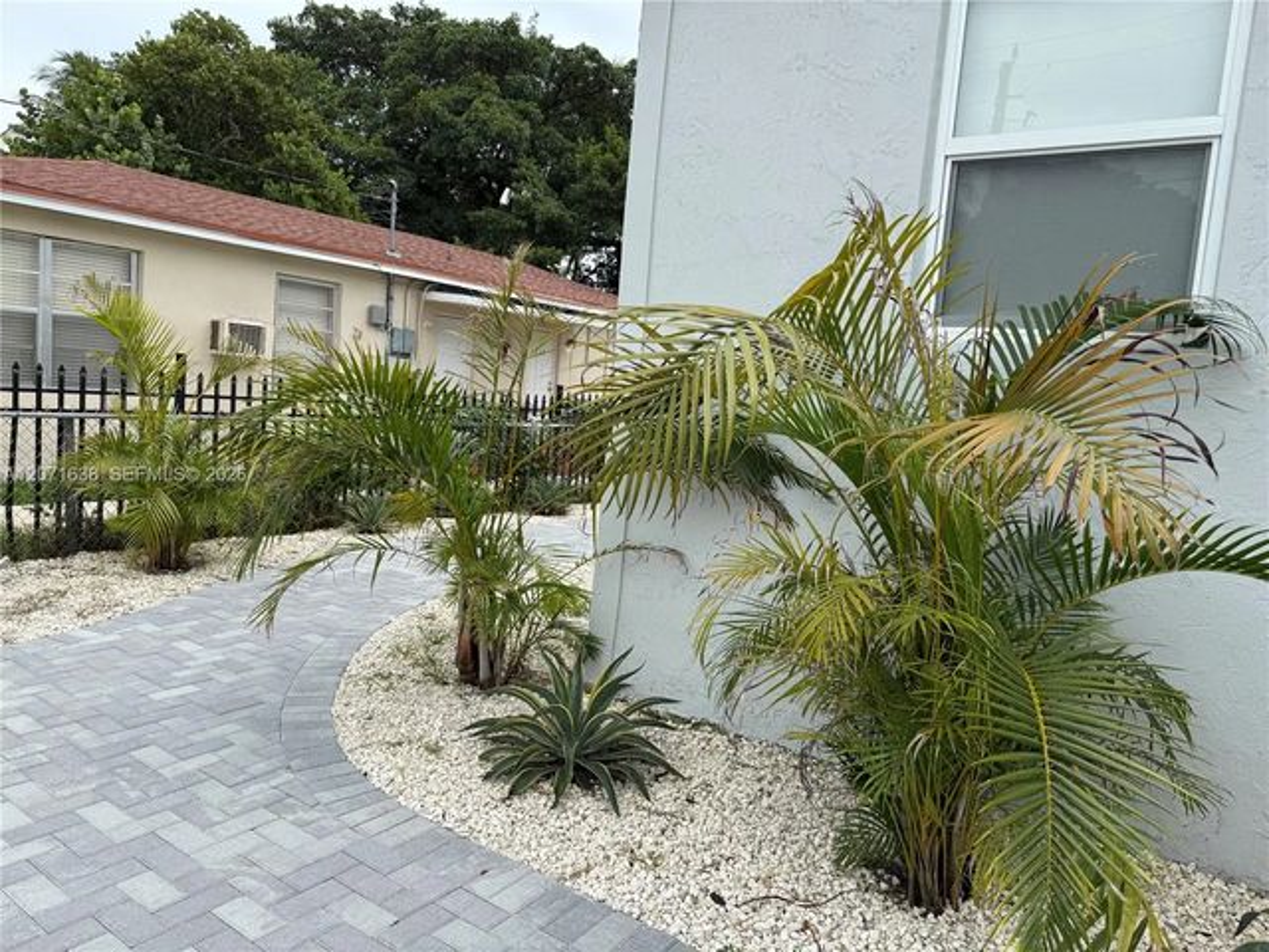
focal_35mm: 24
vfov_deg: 56.8
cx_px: 634
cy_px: 476
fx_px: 880
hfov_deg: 71.6
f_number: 1.78
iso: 80
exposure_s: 1/3425
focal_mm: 6.76
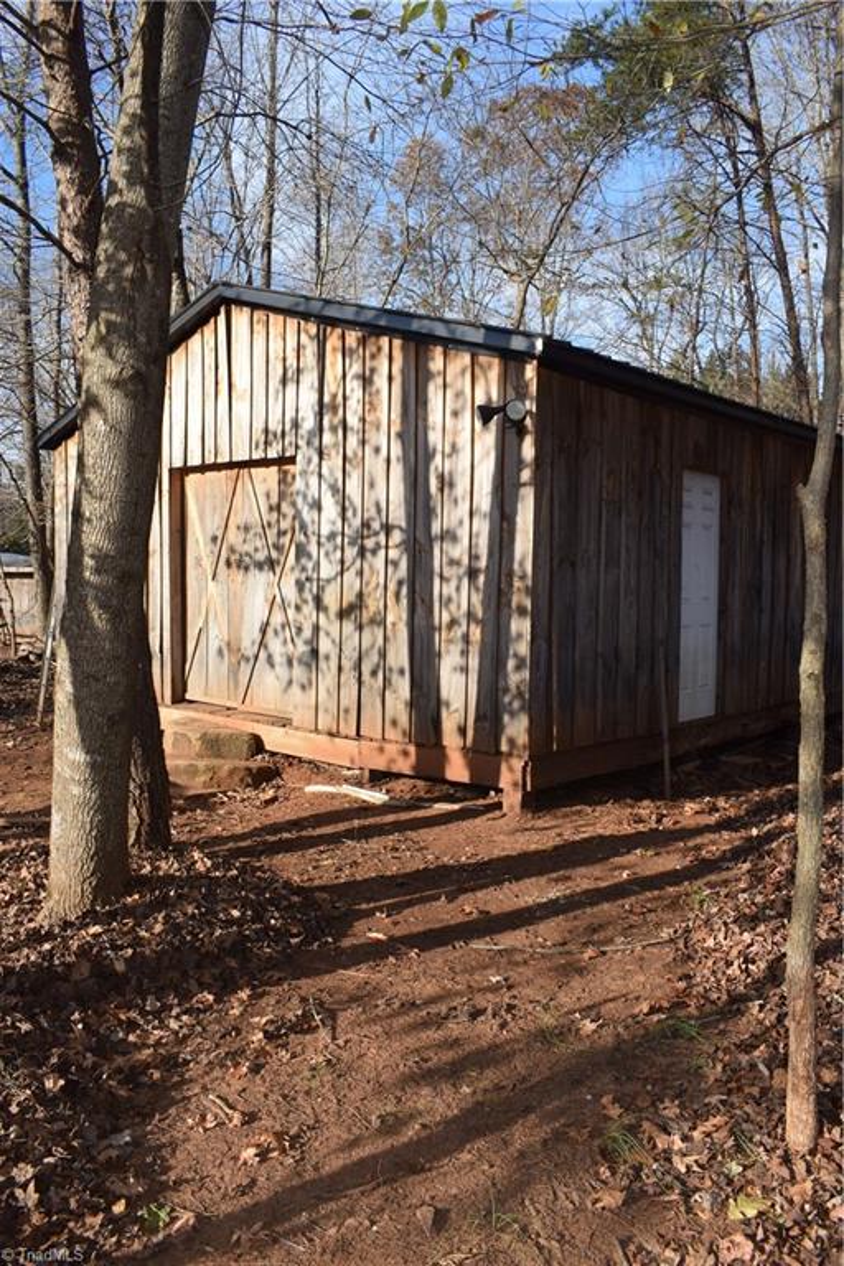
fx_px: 949
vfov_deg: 67.4
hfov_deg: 47.9
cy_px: 633
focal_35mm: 27
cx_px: 422
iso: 100
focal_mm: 18
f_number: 6.3
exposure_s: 1/200
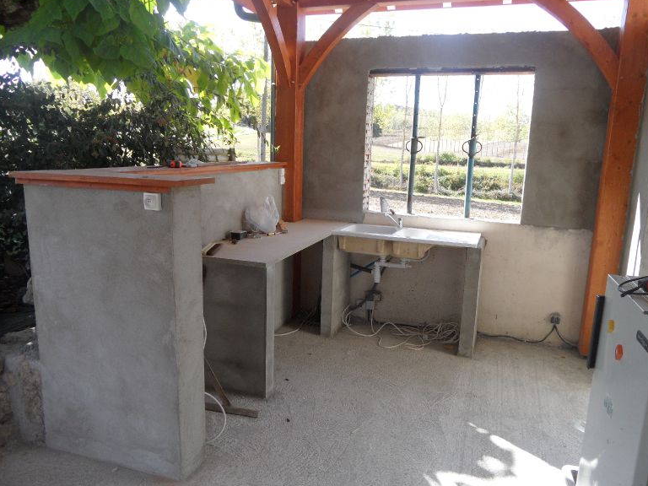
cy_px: 247
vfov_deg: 54.9
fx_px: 468
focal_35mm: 25
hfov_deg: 69.4
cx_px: 336
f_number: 3.2
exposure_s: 1/180
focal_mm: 3.9
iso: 80
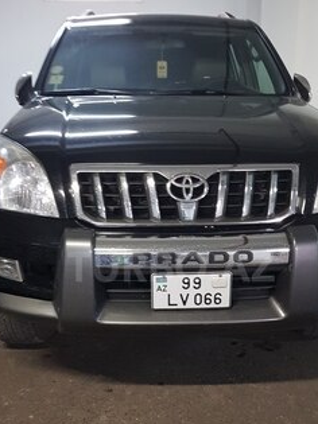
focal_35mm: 41
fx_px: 503
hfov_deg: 35.1
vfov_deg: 45.4
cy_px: 267
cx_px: 171
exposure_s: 1/11
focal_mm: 4.2
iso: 200
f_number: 1.7
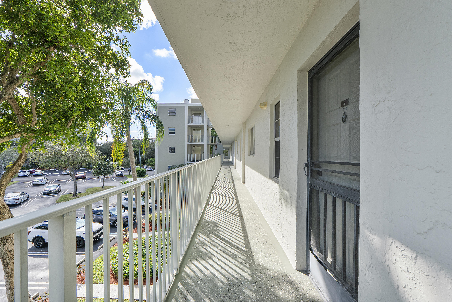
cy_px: 151
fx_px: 188
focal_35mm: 15
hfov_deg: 100.4
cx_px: 226
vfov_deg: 77.4
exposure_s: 1/800
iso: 500
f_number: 8
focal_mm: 10
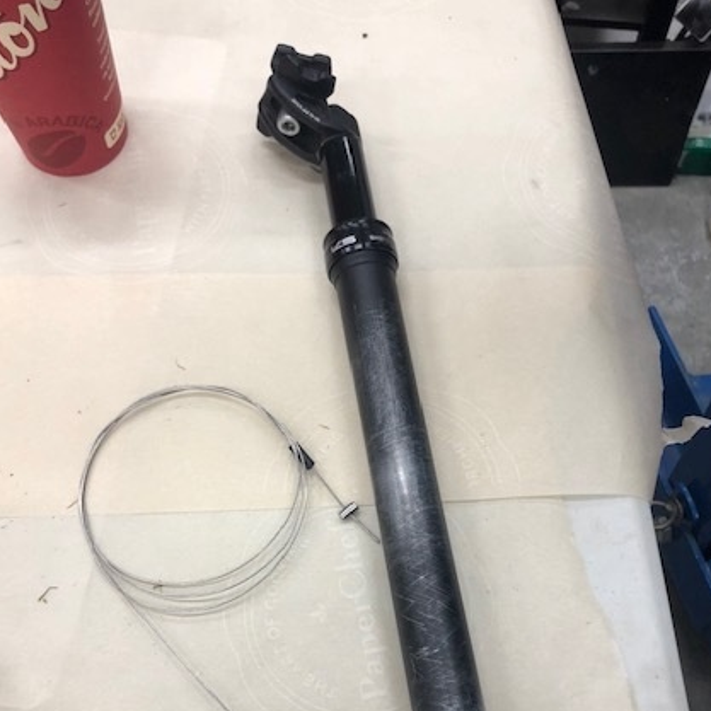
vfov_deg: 43.2
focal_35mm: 38
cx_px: 355
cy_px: 477
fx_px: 883
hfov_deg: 43.9
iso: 40
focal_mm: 3.99
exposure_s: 1/24
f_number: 1.8
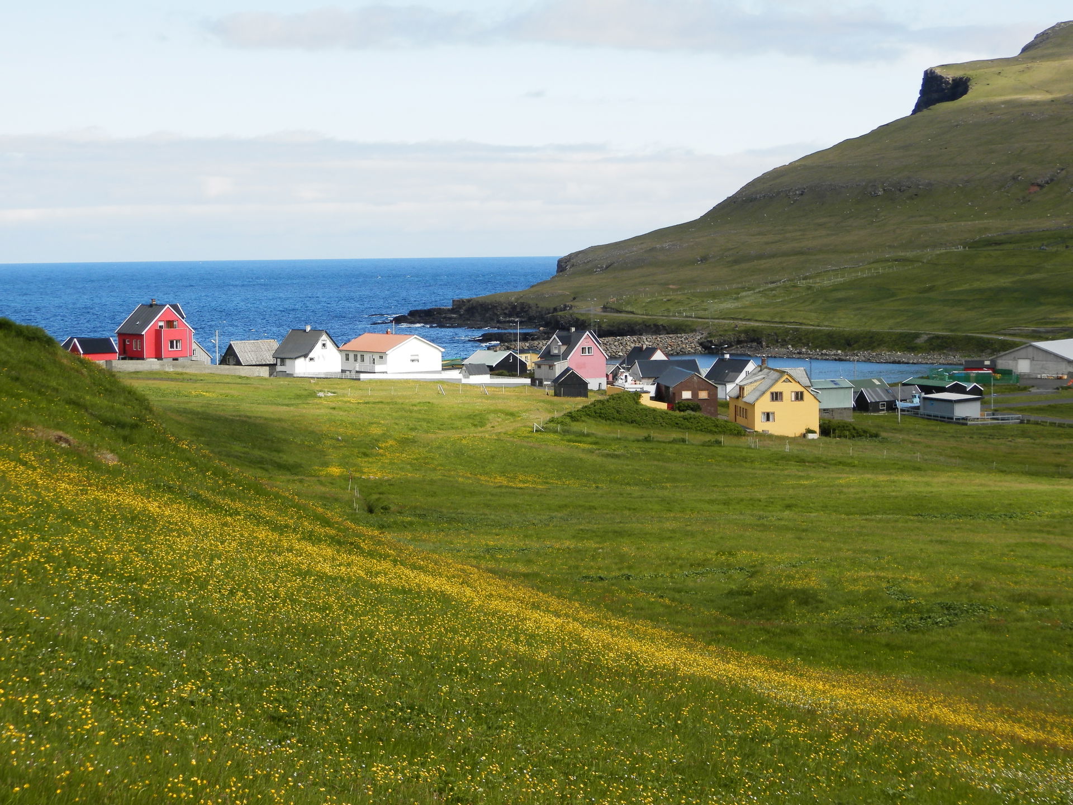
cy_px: 402
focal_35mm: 68
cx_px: 536
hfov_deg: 28.6
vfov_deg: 21.6
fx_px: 2108
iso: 80
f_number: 11.4
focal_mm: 12.2
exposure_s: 1/80
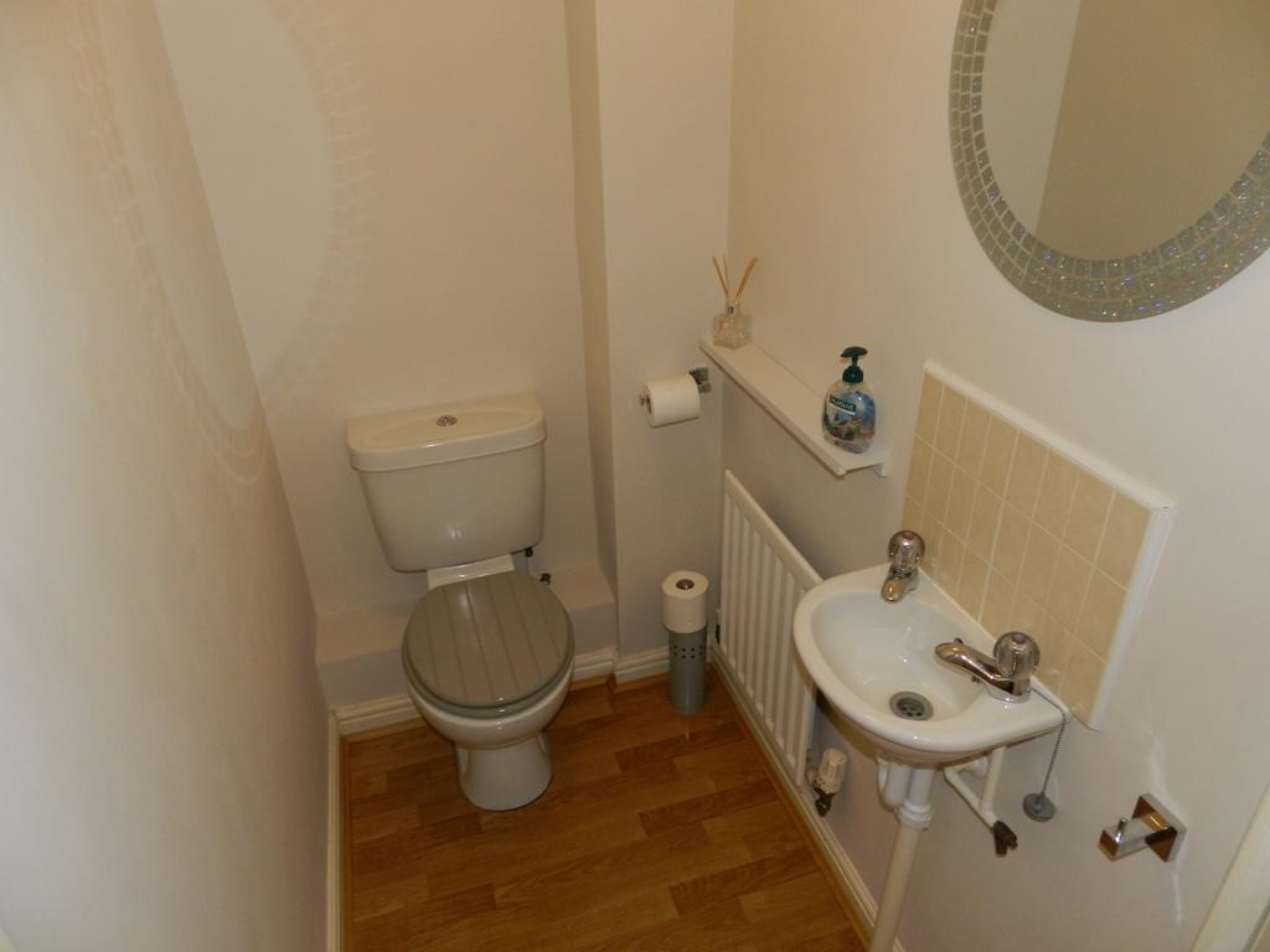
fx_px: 844
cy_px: 476
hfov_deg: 73.9
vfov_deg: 58.9
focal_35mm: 23
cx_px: 635
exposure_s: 1/30
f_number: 3.4
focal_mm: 4
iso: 200
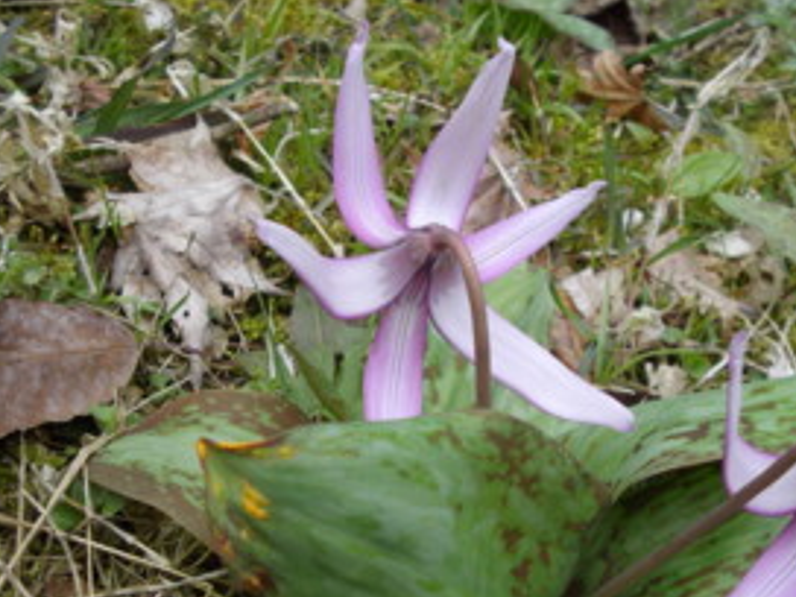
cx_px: 465
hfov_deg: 36.1
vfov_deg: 27.3
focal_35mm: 53
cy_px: 416
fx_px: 1219
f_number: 3.5
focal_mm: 5.8
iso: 100
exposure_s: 1/320
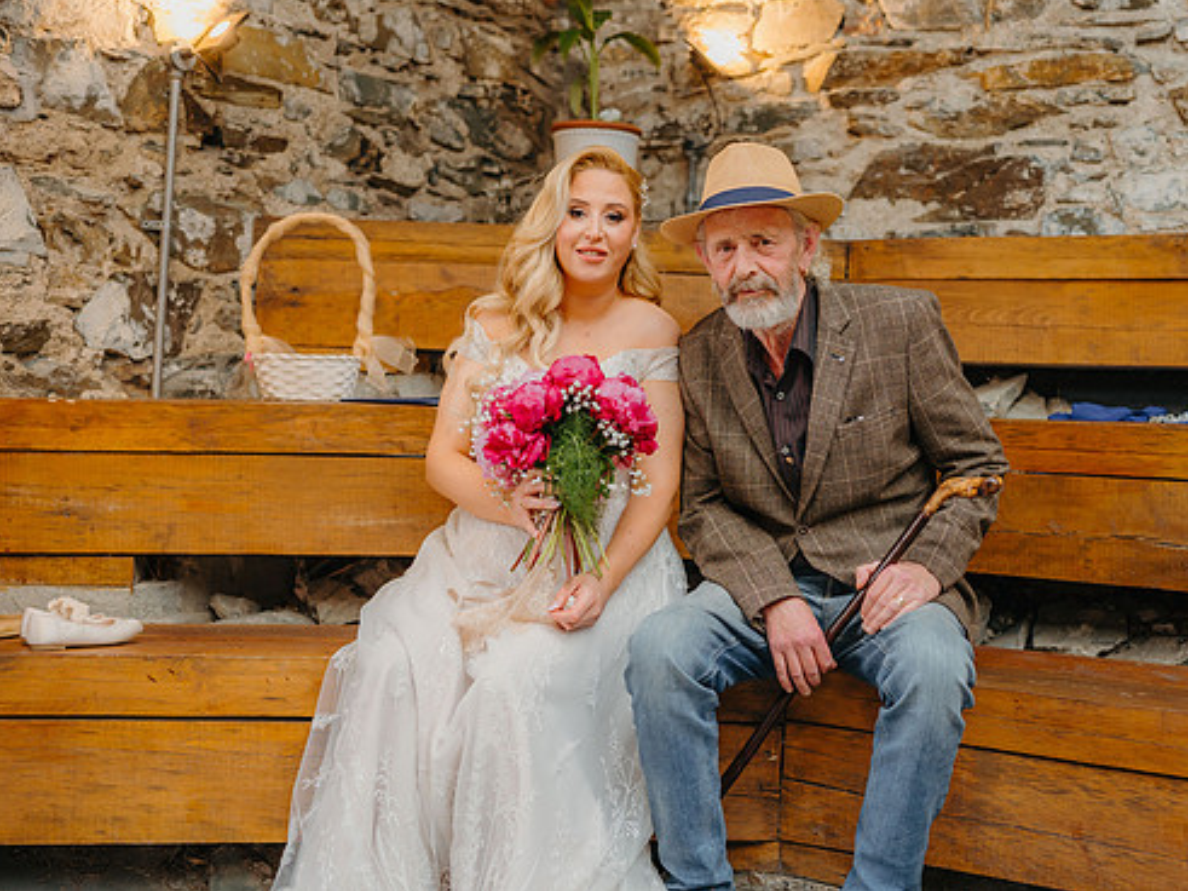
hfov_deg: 41.8
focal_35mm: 45
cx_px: 743
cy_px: 424
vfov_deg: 32.2
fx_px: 1544
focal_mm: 35
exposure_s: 1/200
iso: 400
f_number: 2
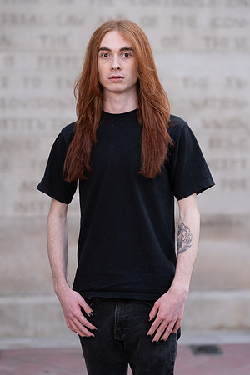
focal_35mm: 85
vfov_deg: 23.9
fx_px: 885
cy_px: 188
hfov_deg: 16.1
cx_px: 125
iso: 100
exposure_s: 1/100
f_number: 2.5
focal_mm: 85
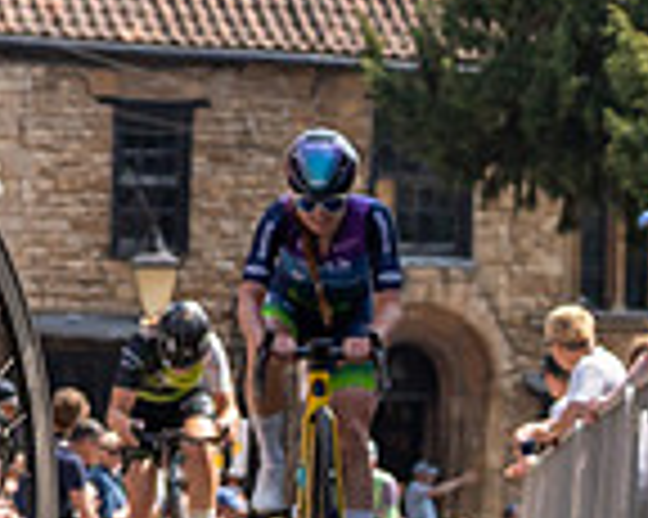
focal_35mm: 302
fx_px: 5788
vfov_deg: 5.1
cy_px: -135
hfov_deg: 6.3
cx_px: -356
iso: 160
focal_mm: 38
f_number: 3.5
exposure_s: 1/2500
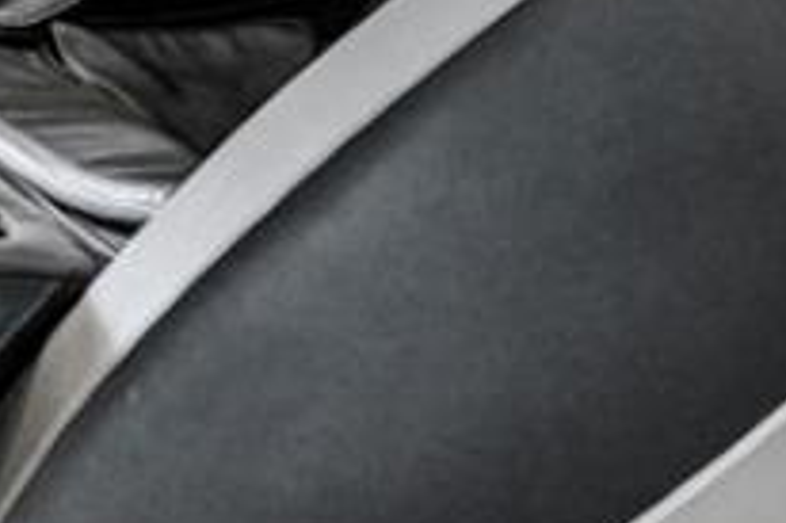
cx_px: -282
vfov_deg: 11.0
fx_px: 2378
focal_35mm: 109
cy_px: -626
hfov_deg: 17.4
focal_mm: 14
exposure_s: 1/250
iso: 2500
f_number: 5.6
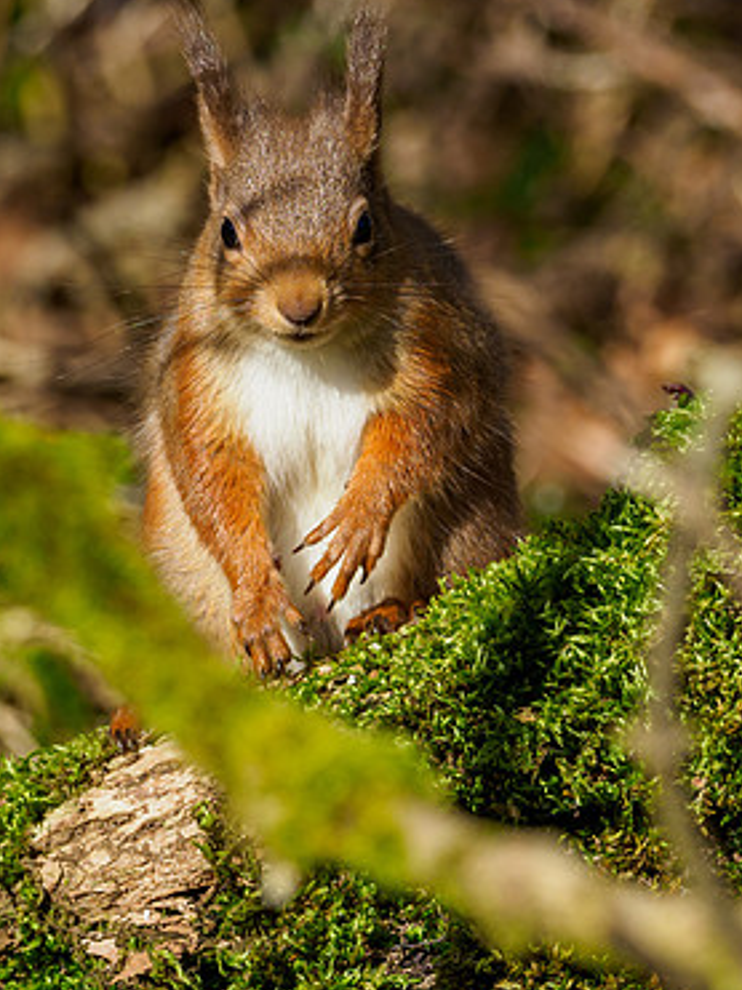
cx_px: 256
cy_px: 262
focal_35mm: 1257
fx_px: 35946
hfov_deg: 1.2
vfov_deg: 1.6
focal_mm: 300
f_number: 5.6
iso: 200
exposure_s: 1/640
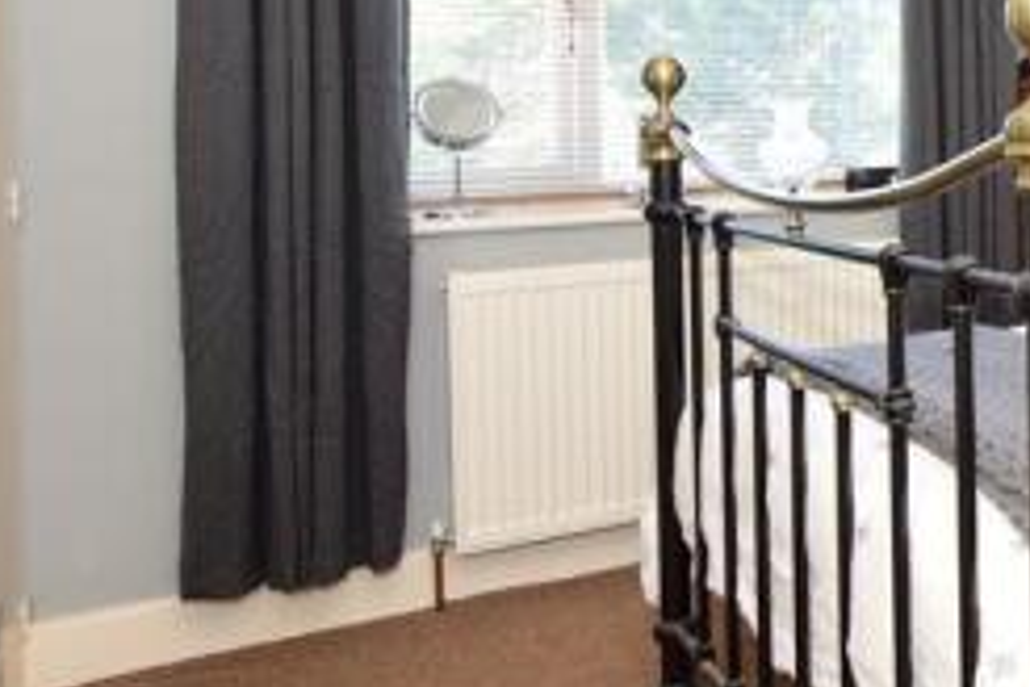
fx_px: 1144
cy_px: 103
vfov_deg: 32.2
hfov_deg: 36.8
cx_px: 1244
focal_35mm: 40
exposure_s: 1/15
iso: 400
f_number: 8
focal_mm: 10
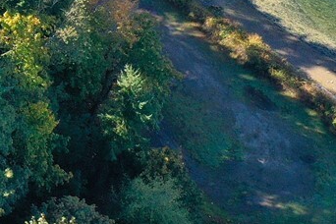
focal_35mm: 139
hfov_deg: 13.7
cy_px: -144
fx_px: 1297
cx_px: -189
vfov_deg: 9.5
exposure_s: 1/200
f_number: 4.5
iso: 100
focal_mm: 10.3
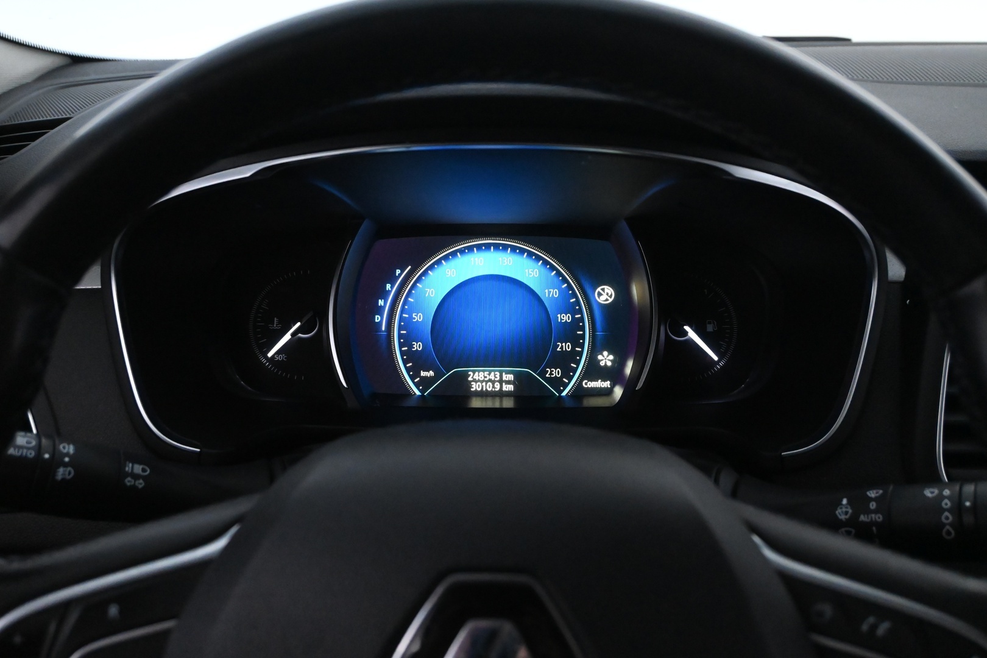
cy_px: 329
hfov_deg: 52.2
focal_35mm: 37
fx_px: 1007
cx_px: 494
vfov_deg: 36.2
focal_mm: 24.5
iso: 6400
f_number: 5
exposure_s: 1/100
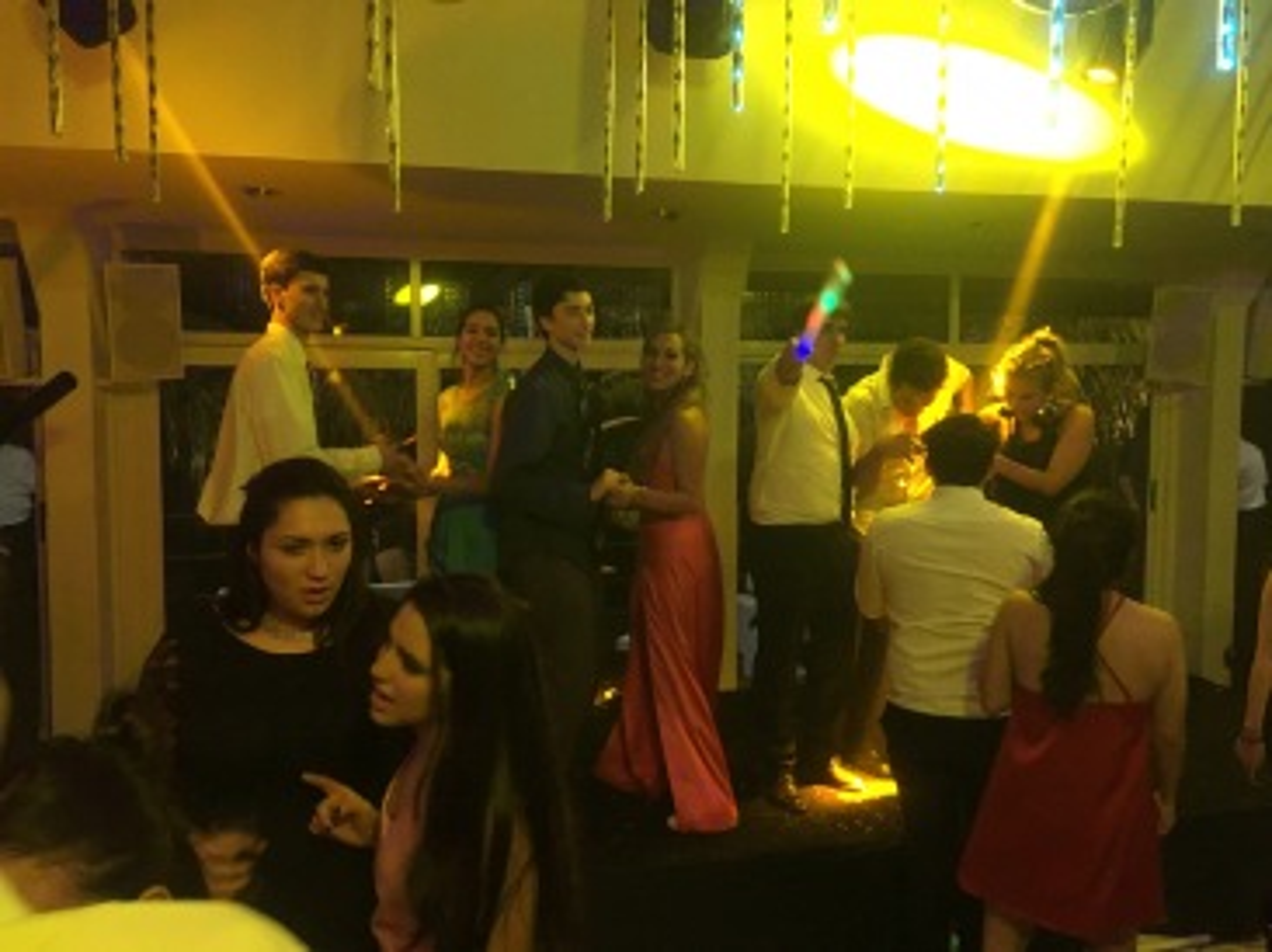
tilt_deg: -4.5
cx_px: 636
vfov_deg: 48.2
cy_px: 476
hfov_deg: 61.7
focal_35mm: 29
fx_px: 1065
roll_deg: +0.7
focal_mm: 4.15
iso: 250
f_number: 2.2
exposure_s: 1/25
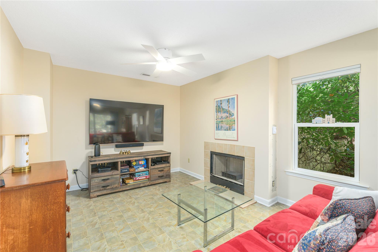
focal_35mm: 16
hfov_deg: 96.7
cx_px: 189
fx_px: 168
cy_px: 126
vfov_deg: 73.7
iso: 320
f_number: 8
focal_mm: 16
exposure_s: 1/100
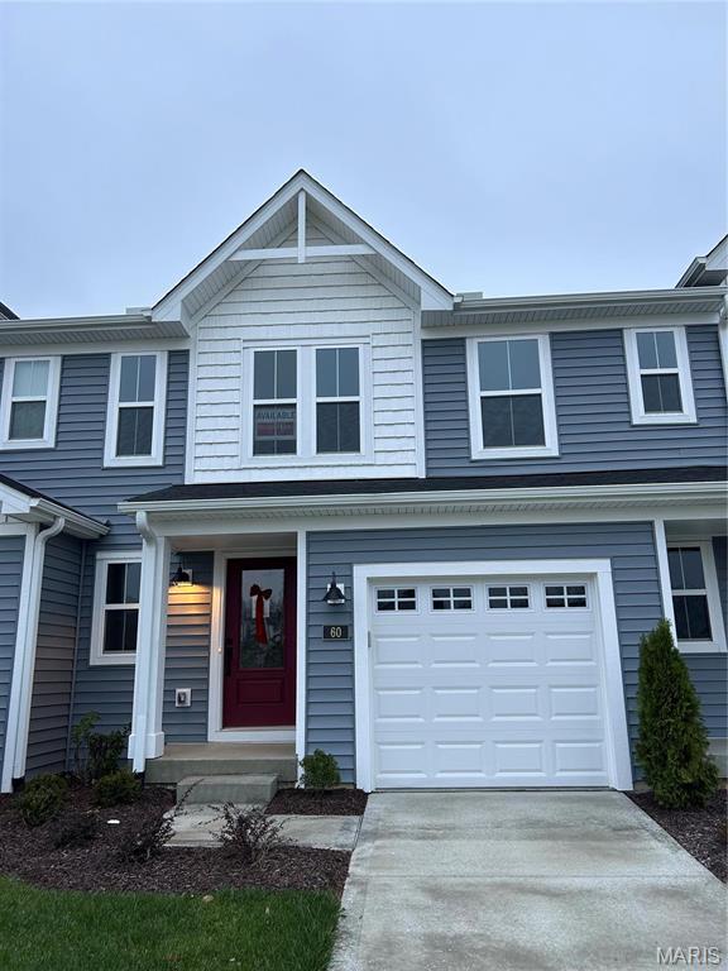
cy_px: 486
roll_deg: +1.0
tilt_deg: +13.8
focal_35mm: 26
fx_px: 729
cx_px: 364
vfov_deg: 67.3
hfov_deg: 53.1
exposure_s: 1/121
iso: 80
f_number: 1.5
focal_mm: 5.7
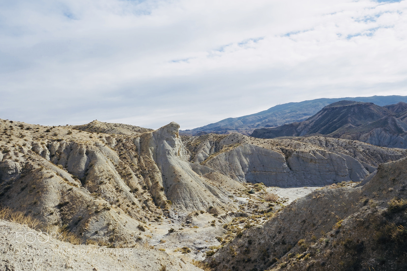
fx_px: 316
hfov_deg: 65.5
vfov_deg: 46.4
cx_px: 204
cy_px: 136
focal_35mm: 28
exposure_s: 1/60
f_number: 18
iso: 100
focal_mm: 28
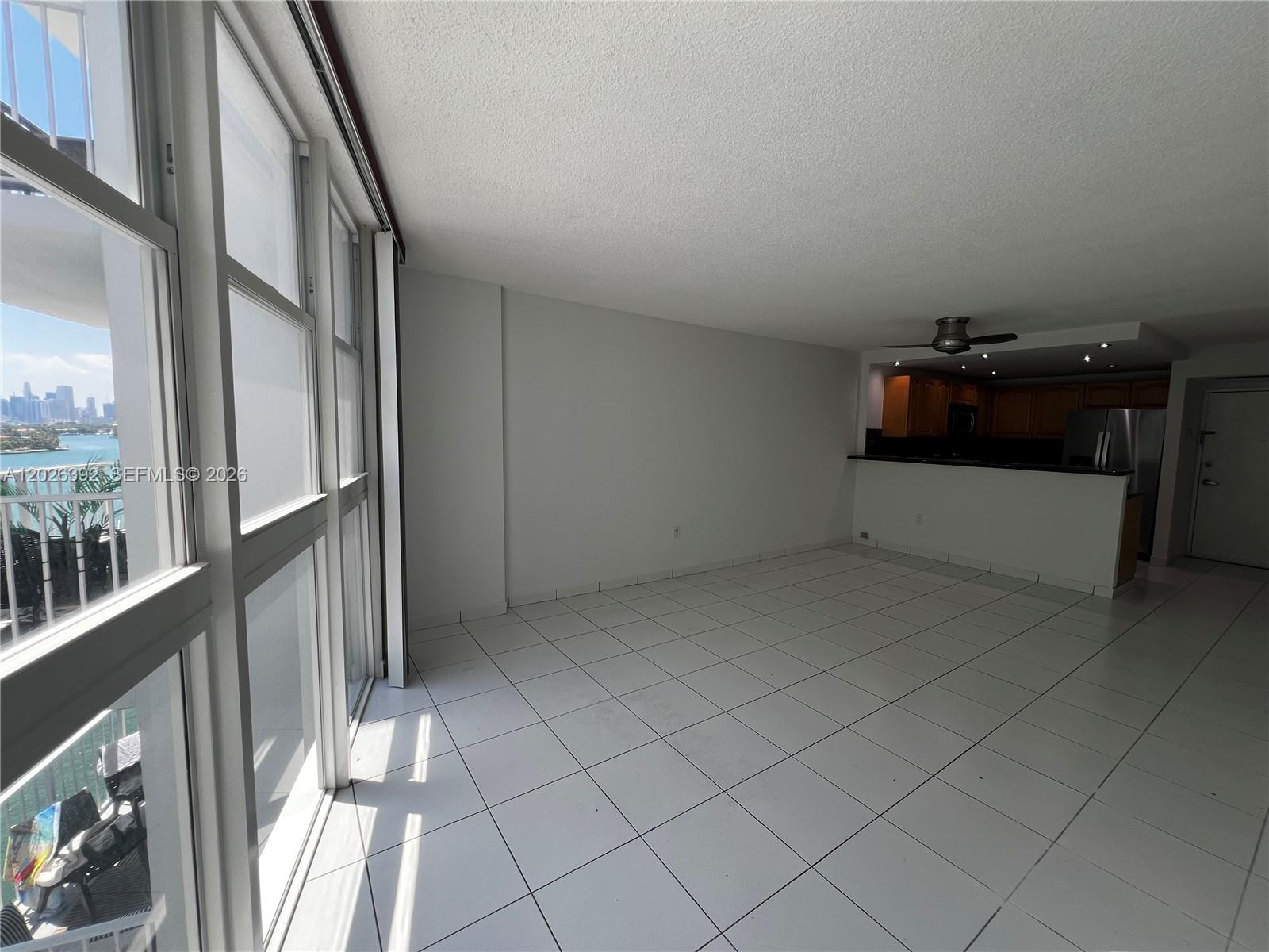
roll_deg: -0.8
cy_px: 476
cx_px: 634
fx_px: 477
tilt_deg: -4.9
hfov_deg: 106.2
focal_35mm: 13
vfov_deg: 89.9
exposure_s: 1/132
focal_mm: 1.57
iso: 32
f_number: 1.8
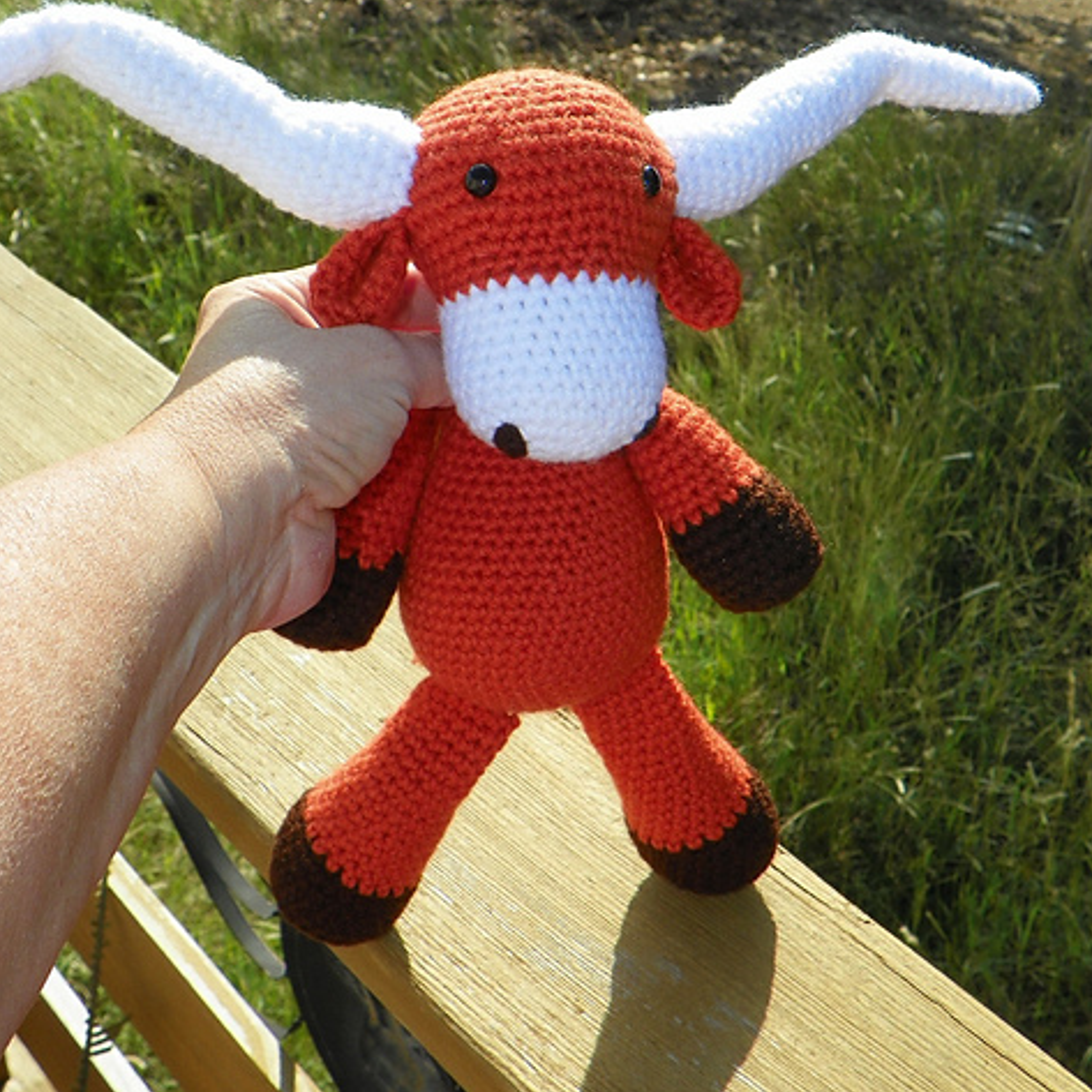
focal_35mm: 49
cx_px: 549
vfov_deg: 34.5
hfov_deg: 34.7
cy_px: 429
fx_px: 1749
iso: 64
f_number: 4.5
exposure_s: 1/400
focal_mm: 7.3
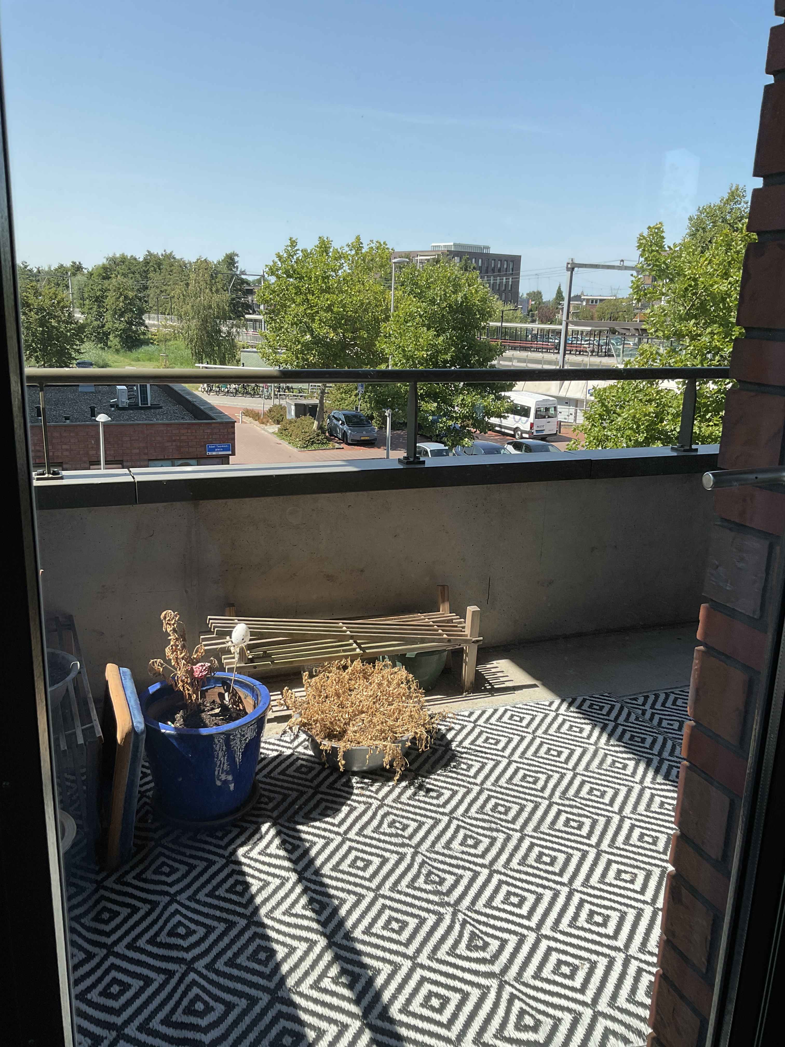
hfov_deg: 48.2
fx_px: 877
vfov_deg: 61.7
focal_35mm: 29
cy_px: 524
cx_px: 392
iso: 16
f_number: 1.8
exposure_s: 1/1121
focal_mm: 3
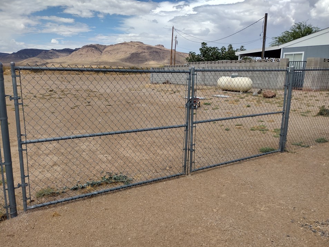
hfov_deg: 61.6
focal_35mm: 29
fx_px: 276
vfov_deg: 48.2
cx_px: 160
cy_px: 130
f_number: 1.7
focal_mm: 4.71
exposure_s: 1/2889
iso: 100
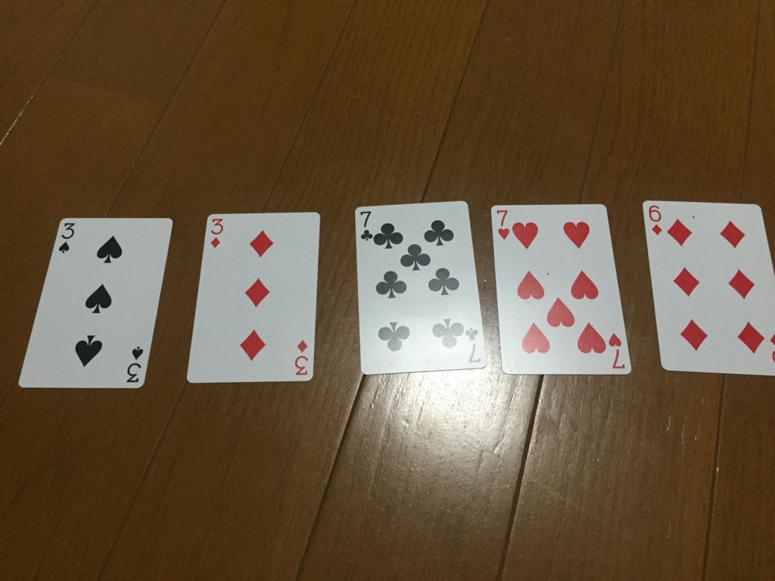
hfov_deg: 61.7
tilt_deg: -64.6
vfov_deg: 48.2
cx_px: 388
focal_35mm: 29
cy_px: 290
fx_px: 649
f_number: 2.2
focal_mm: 4.15
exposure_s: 1/30
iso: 160
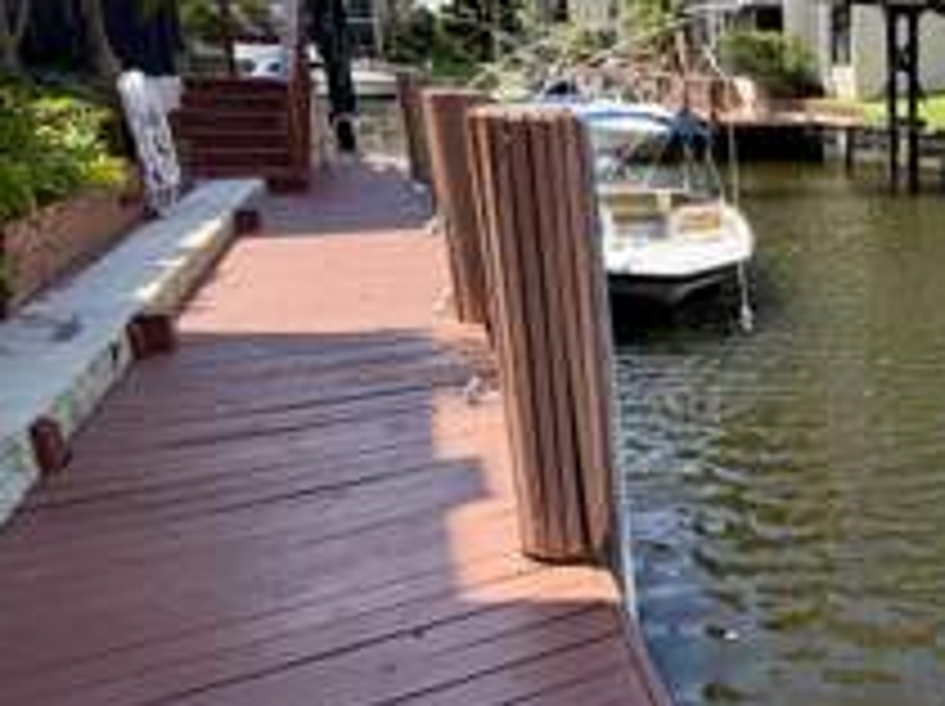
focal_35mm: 32
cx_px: 1008
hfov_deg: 45.0
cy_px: 268
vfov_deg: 43.8
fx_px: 873
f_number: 2.2
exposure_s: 1/644
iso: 40
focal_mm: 2.22
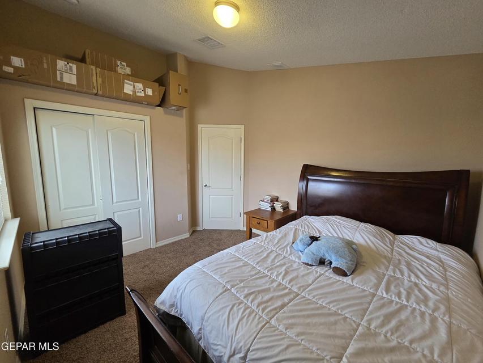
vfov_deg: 89.9
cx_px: 242
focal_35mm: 13
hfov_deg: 106.2
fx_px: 181
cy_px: 182
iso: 250
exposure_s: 1/120
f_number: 2.2
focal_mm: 2.2
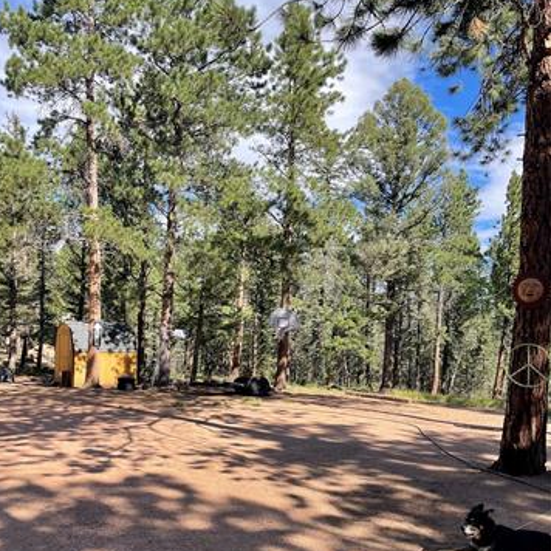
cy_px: 350
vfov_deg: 51.9
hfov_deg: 52.5
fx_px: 558
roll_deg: -1.6
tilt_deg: -0.4
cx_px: 274
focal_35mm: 31
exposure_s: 1/1221
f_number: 1.6
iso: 32
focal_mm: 4.2
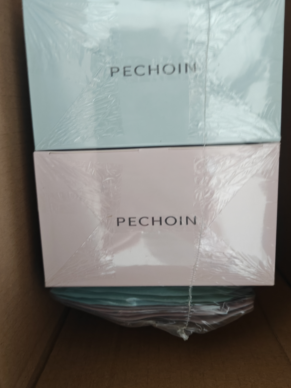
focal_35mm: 30
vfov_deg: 60.0
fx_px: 336
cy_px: 188
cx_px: 146
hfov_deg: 46.8
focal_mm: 5.59
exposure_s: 1/59
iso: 500
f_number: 1.8
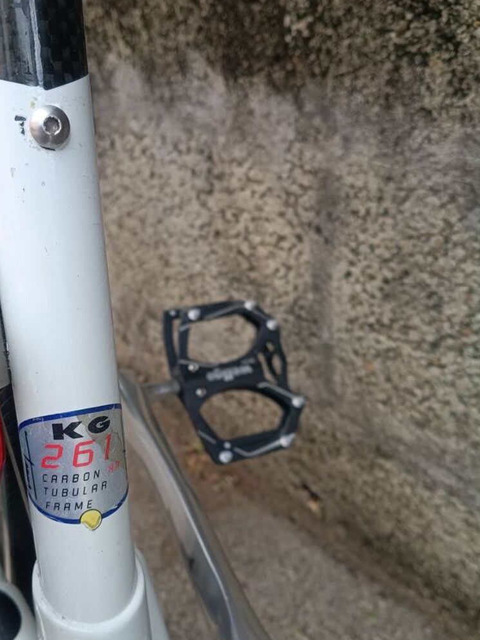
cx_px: 178
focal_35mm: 35
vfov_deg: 52.3
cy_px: 382
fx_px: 647
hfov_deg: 40.4
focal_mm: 4.81
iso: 144
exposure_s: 1/245
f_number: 1.8
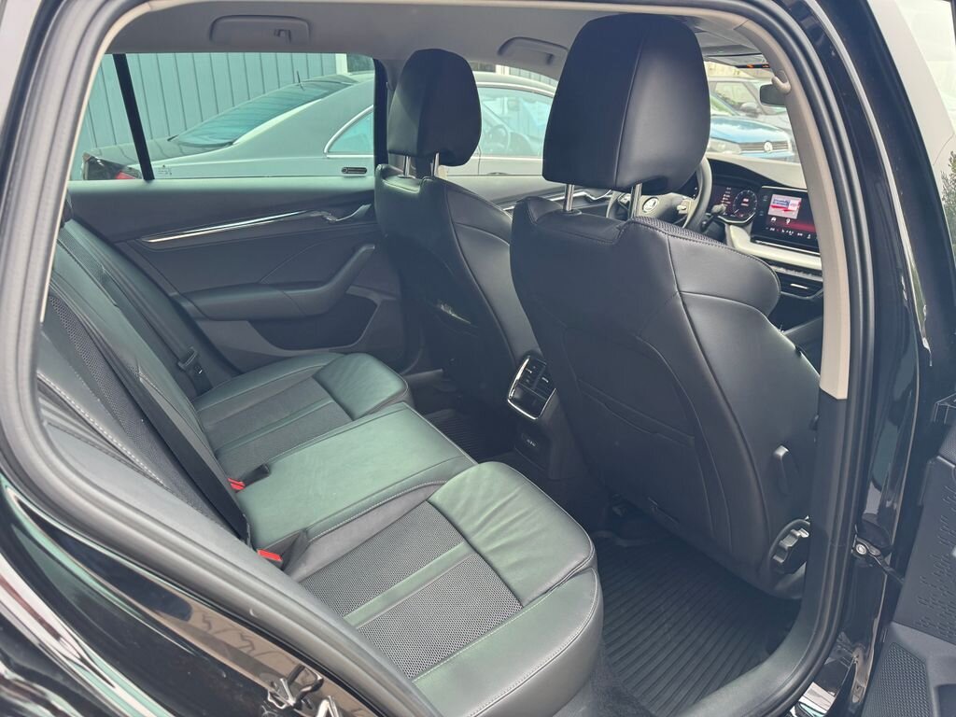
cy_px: 358
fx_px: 663
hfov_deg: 71.6
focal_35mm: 24
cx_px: 478
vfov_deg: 56.8
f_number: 1.78
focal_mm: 6.76
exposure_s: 1/121
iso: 125
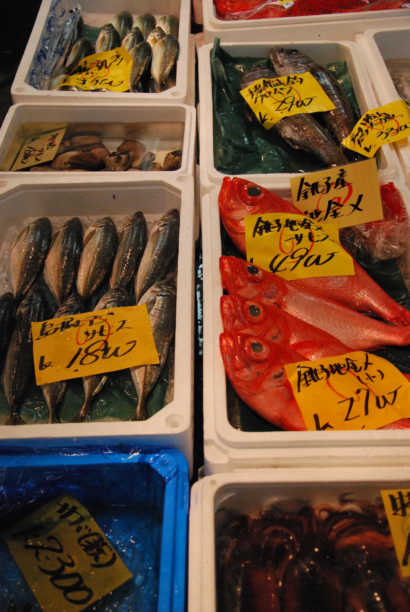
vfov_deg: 43.6
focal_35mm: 45
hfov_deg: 29.9
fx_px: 767
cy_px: 306
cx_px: 205
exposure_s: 1/320
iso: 1600
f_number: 4.2
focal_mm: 30
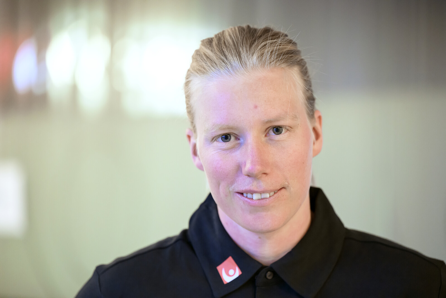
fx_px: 1796
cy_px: 149
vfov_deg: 9.5
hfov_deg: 14.2
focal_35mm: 145
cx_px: 223
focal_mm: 145
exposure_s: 1/200
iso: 4000
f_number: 2.8
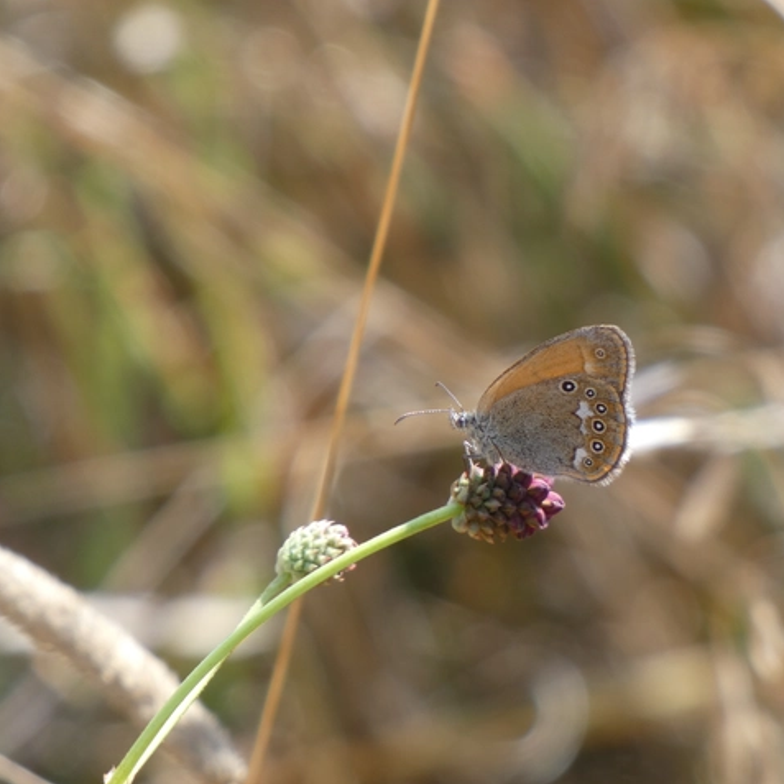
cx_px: 432
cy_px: 393
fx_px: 25957
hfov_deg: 1.7
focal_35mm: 1013
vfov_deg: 1.7
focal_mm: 153.1
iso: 80
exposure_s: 1/125
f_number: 5.6
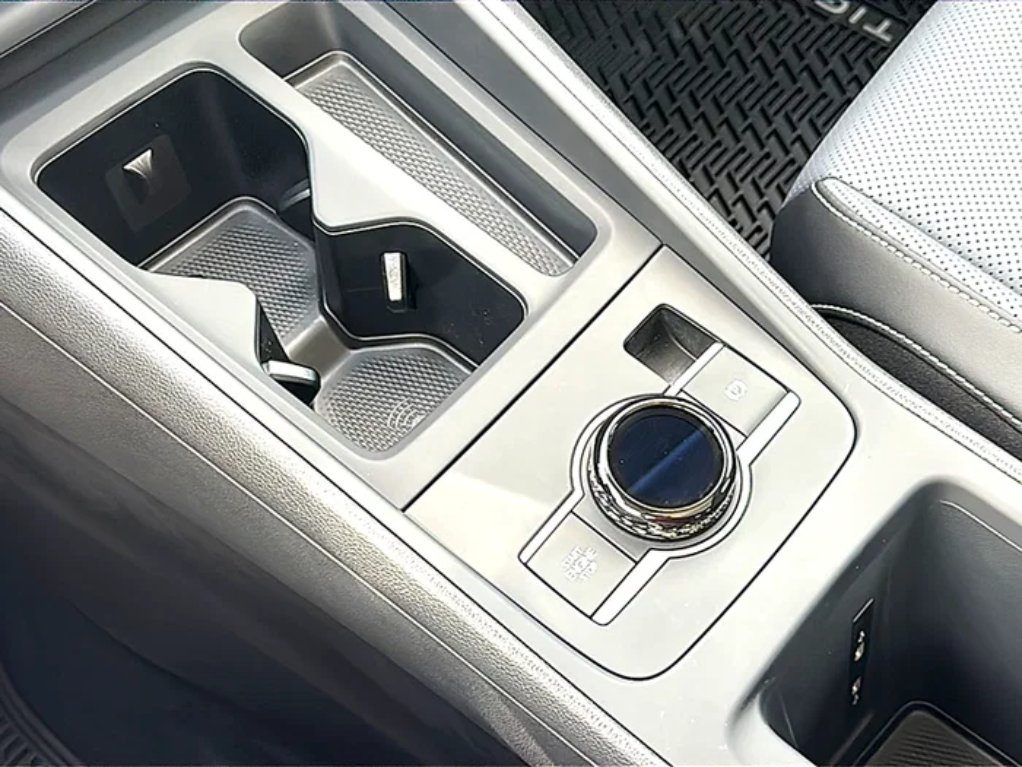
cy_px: 384
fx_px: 1210
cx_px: 511
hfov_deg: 45.8
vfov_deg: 35.1
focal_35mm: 41
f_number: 1.78
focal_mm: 6.86
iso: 125
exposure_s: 1/172
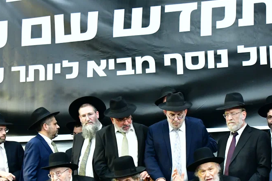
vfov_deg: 16.9
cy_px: 153
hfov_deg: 25.2
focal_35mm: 80
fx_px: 604
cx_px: 183
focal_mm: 38
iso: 4000
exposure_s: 1/200
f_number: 5.6
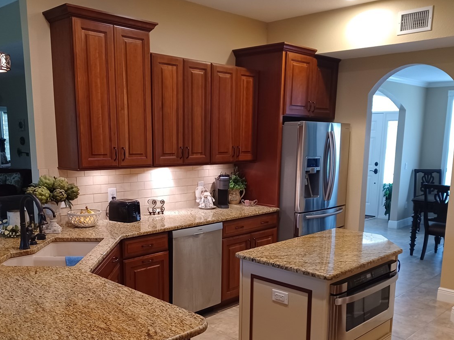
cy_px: 220
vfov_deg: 39.3
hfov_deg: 51.4
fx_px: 472
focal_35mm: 36
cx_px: 225
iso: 400
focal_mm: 4.6
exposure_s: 1/30
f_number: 1.8
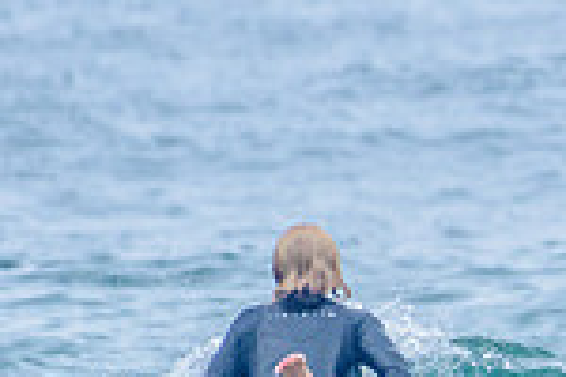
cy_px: 426
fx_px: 38045
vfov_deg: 0.6
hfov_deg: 0.9
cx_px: 1301
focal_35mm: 2420
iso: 800
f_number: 5.6
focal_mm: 500
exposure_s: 1/2000
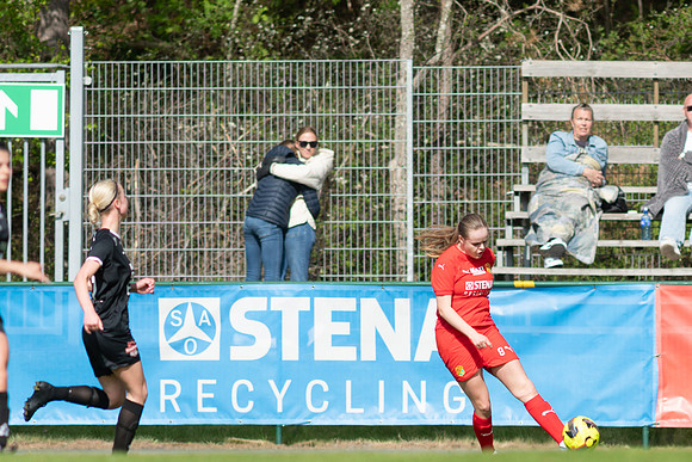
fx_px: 12143
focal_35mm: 632
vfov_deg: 2.2
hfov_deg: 3.3
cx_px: 478
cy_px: 320
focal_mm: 300
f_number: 3.2
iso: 100
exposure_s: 1/2000
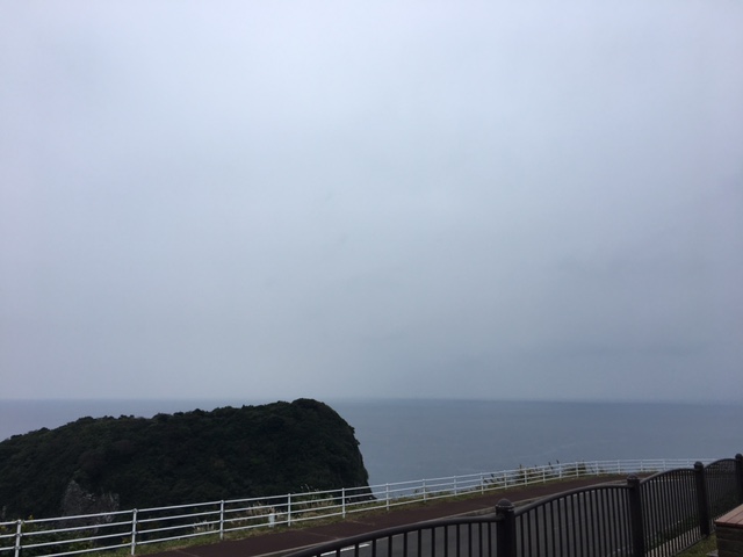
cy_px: 278
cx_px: 372
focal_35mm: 29
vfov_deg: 48.2
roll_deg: -0.7
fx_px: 622
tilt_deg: +10.9
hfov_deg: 61.7
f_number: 2.2
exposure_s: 1/686
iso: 25
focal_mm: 4.15
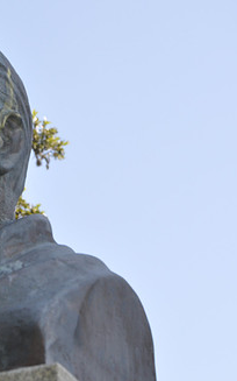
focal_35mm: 141
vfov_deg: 14.8
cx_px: -14
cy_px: 196
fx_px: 1459
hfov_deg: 9.2
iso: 200
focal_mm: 52
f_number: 9
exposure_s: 1/80
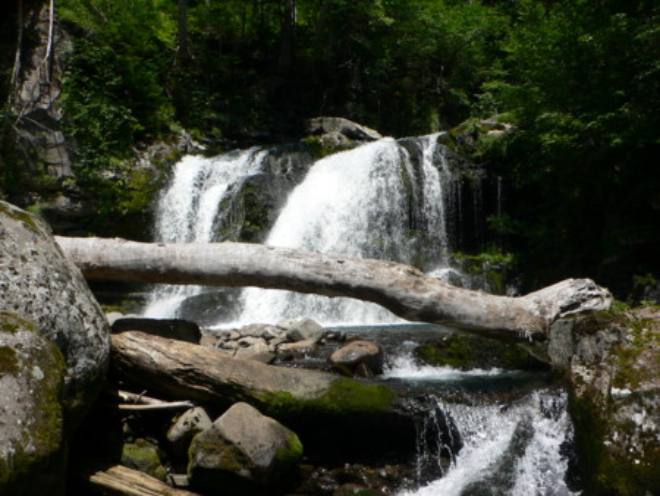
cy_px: 248
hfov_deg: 52.6
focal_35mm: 35
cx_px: 330
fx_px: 668
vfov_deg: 40.7
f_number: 4.6
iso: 80
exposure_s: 1/400
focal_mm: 4.6
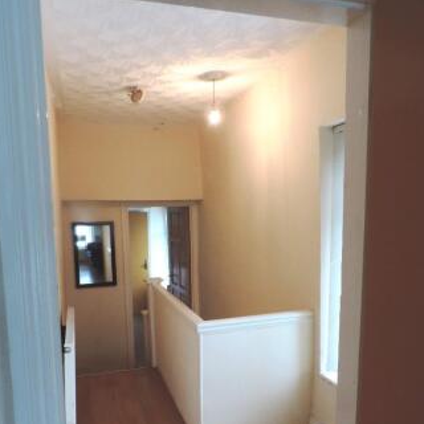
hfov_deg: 55.6
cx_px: 209
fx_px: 402
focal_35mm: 29
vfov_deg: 55.0
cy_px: 266
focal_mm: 4.3
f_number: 3
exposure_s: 1/30
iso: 320
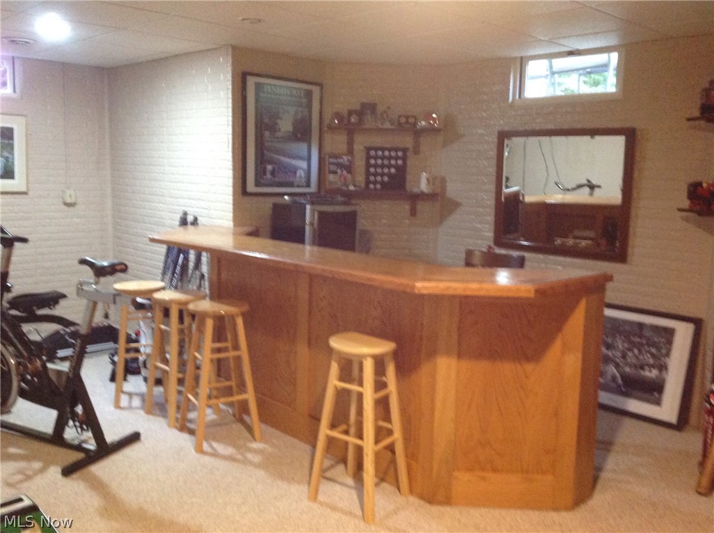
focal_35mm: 35
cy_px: 266
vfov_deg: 40.6
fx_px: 721
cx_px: 357
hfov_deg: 52.7
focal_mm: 4.28
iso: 400
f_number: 2.4
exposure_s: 1/15
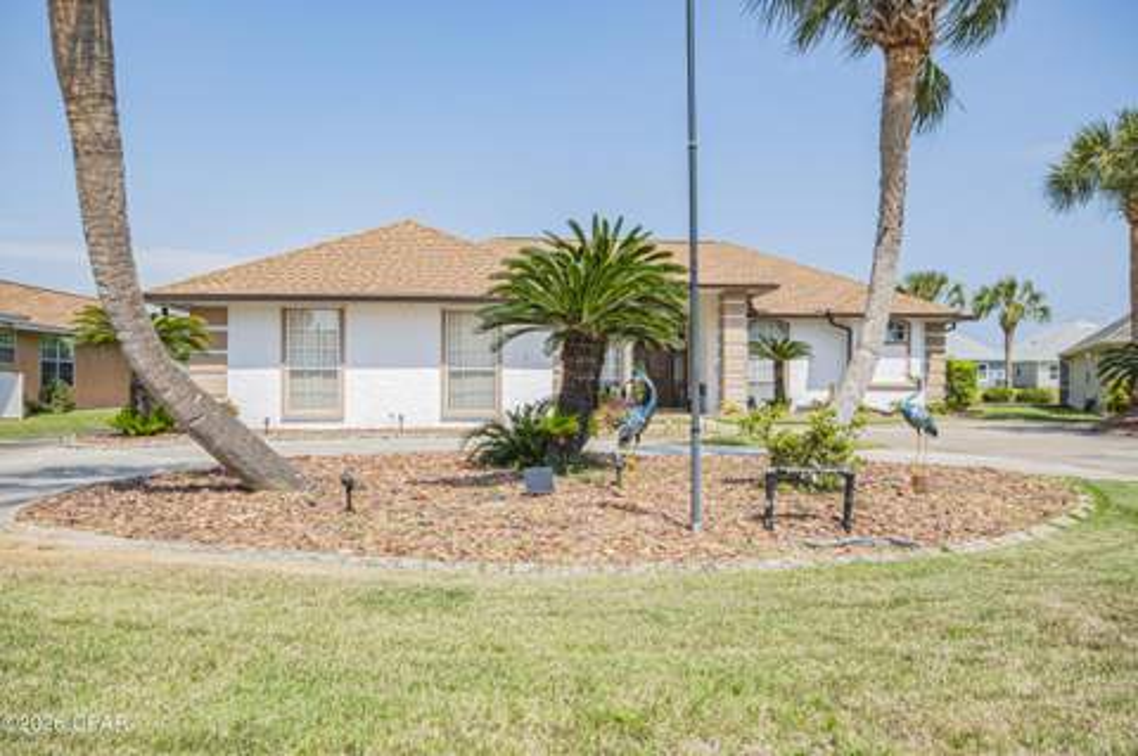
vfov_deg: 43.5
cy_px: 378
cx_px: 569
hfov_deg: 62.0
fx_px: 947
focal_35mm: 30
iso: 400
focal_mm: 20
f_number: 16
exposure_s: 1/160
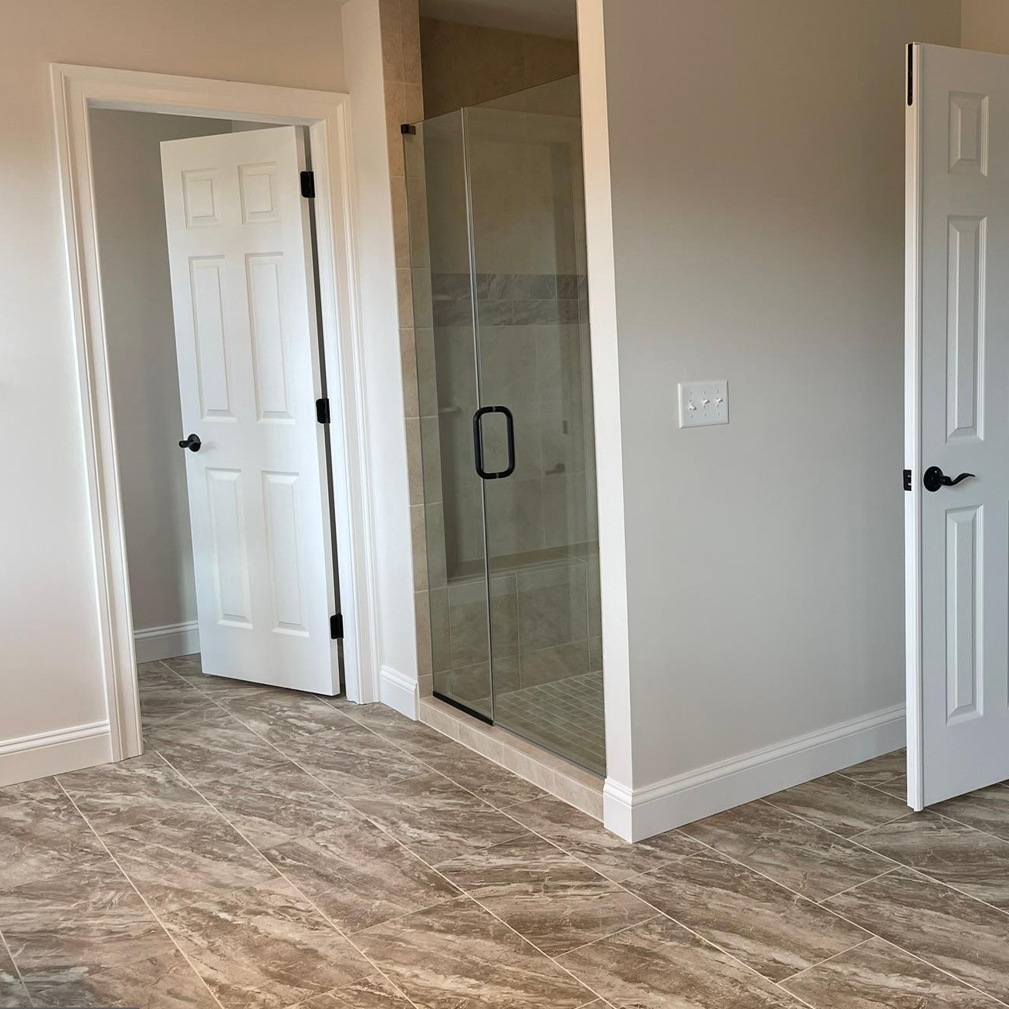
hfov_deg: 44.7
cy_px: 478
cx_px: 737
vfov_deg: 46.0
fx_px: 1187
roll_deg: +1.8
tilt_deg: -8.3
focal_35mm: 36
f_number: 1.6
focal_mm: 4.2
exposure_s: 1/121
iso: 80
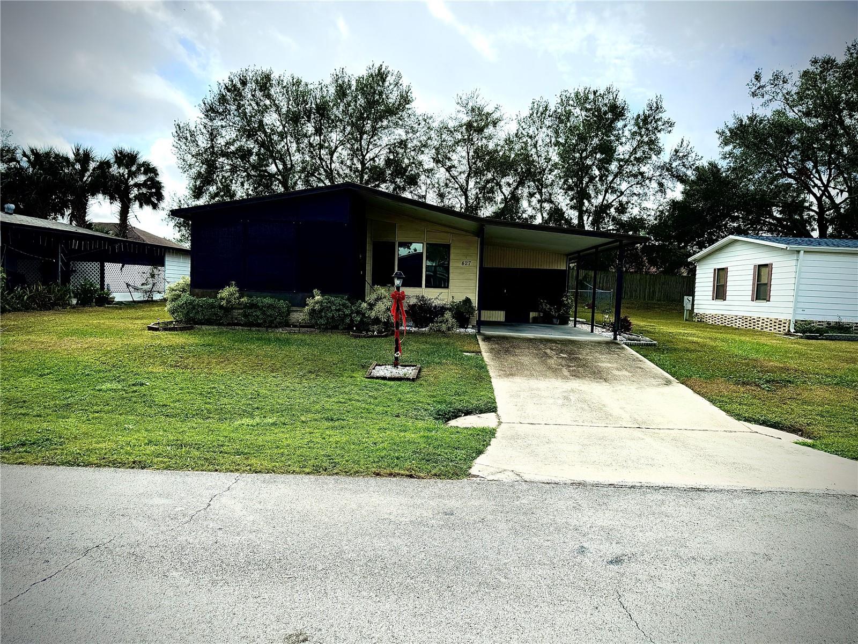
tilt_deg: -3.6
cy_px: 322
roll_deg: -2.3
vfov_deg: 56.8
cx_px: 429
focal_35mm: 24
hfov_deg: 71.6
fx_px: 595
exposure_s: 1/9009
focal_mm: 6.76
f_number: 1.78
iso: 80
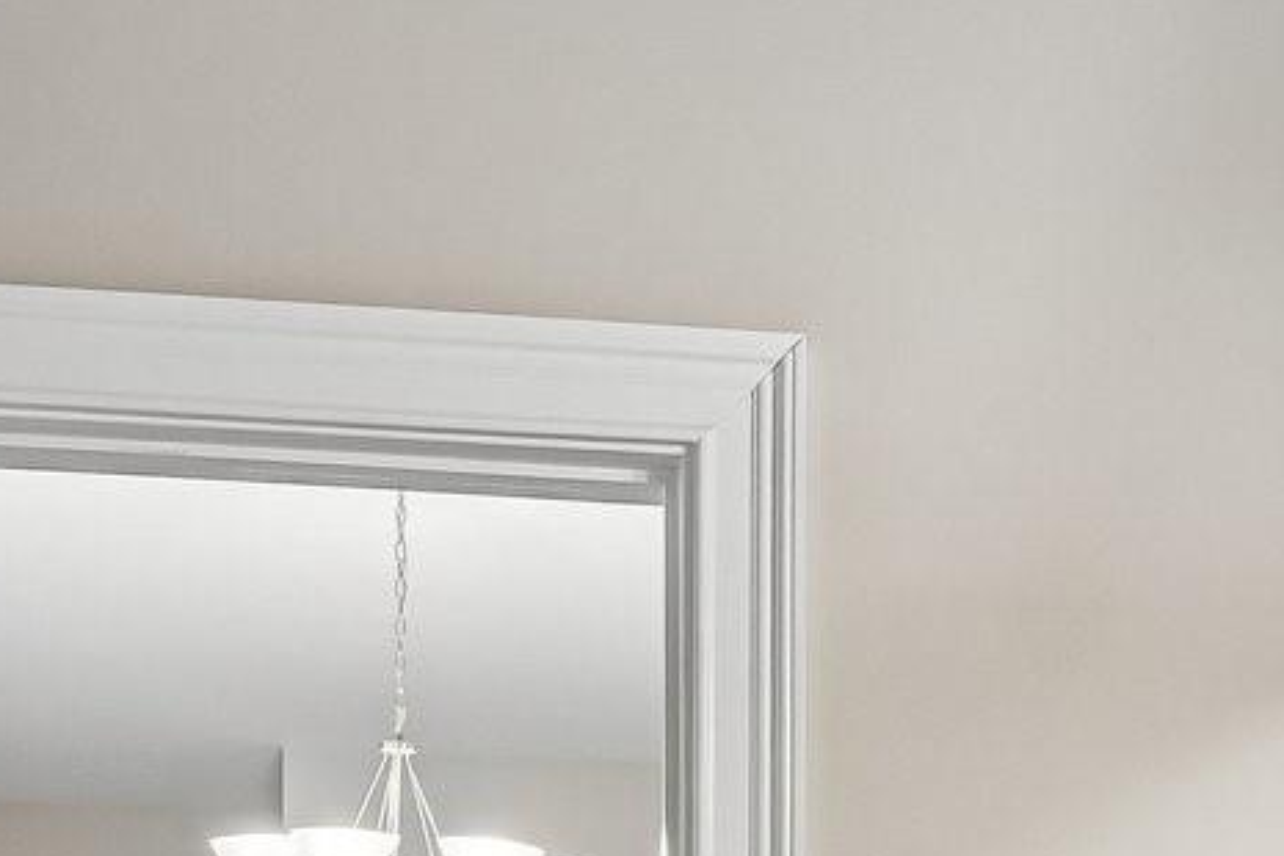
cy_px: 1432
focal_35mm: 66
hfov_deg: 30.5
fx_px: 2354
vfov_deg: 17.6
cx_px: 668
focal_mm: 10
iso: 400
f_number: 8
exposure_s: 1/6
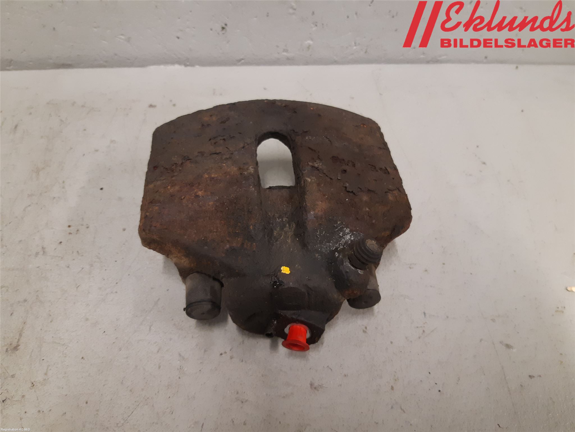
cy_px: 216
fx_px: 432
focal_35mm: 26
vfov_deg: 53.1
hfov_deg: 67.3
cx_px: 288
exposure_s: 1/50
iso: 200
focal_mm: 3.93
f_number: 1.7
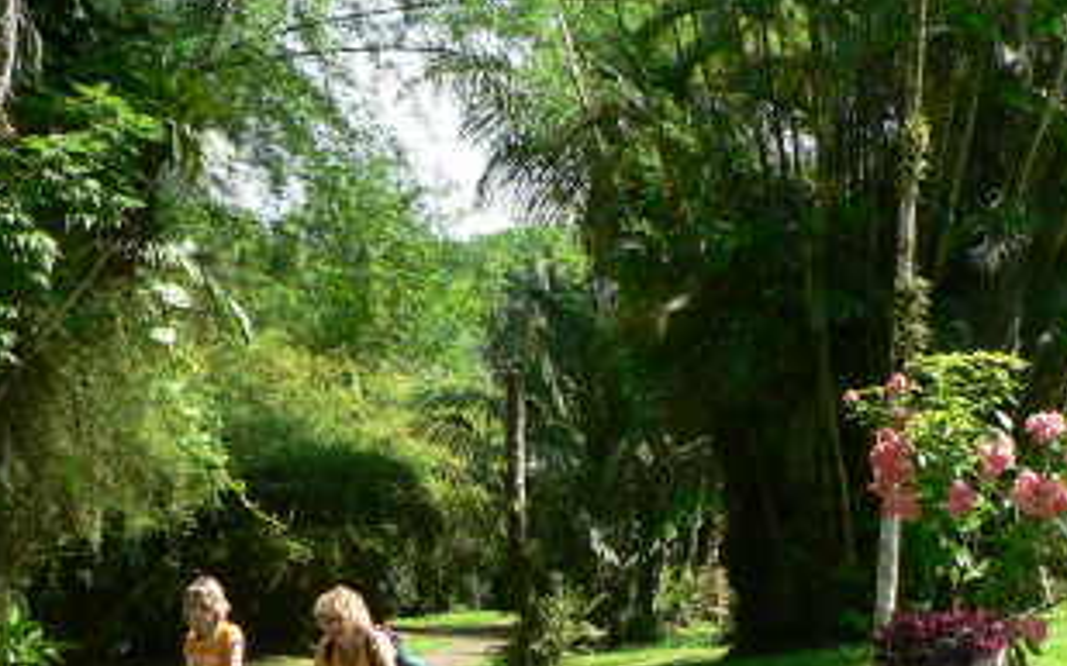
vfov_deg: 18.6
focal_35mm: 68
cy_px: 664
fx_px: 1977
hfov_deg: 30.2
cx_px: 603
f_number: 4
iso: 64
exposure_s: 1/160
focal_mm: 6
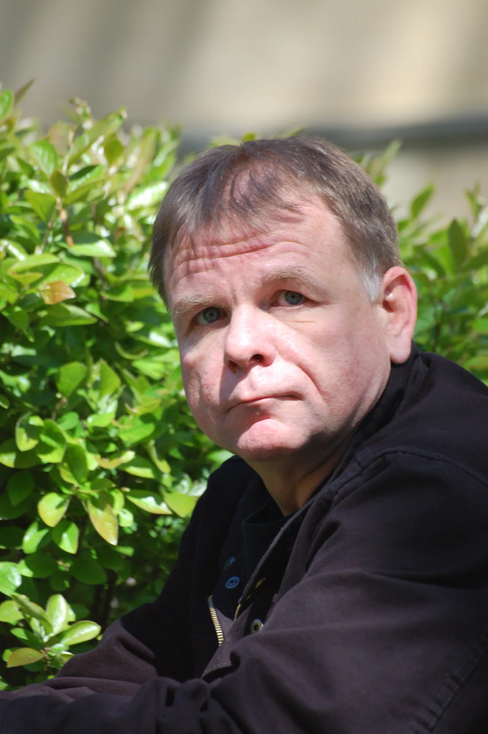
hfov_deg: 3.8
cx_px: 244
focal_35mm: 360
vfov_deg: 5.7
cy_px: 367
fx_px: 7333
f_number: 5.3
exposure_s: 1/500
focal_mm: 240
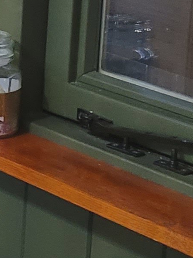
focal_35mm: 175
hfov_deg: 8.0
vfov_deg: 11.2
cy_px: 21
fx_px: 1301
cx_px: -208
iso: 640
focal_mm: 5.4
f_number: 1.8
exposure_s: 1/25
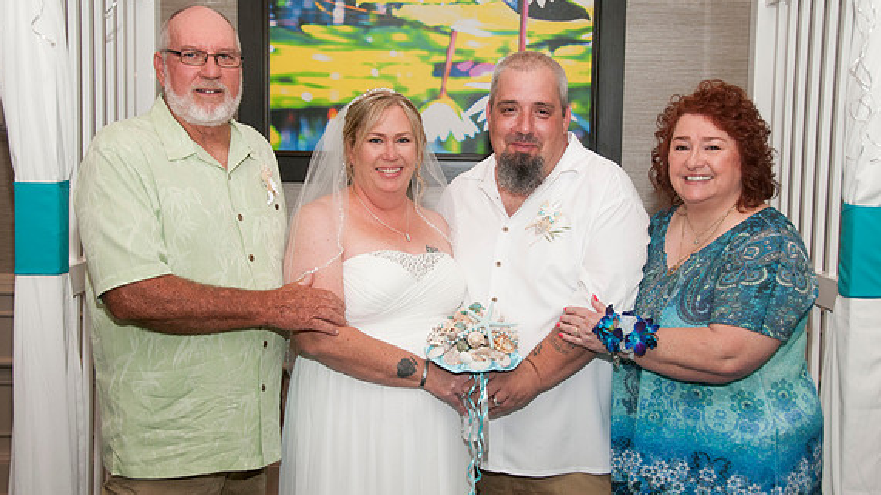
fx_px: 1191
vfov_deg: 23.5
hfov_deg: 40.6
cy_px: 255
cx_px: 441
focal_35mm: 51
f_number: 5.6
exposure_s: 1/60
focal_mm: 32
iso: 400
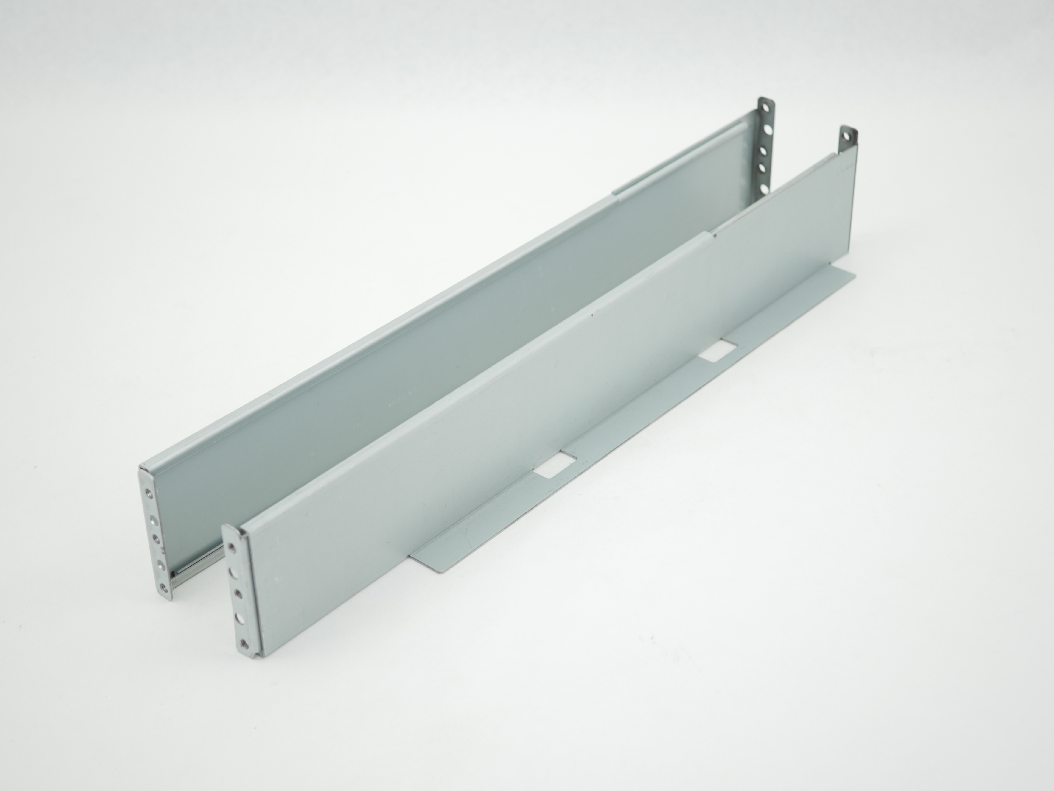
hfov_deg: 32.2
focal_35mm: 60
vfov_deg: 24.4
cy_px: 396
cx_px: 527
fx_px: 1828
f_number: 2.8
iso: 200
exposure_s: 1/125
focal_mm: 30
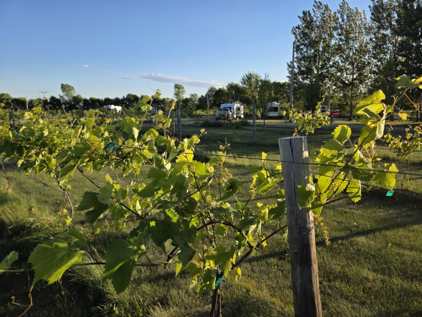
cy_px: 158
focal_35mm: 23
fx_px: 280
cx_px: 211
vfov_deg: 58.9
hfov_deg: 73.9
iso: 80
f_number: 1.7
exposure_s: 1/2537
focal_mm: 6.3
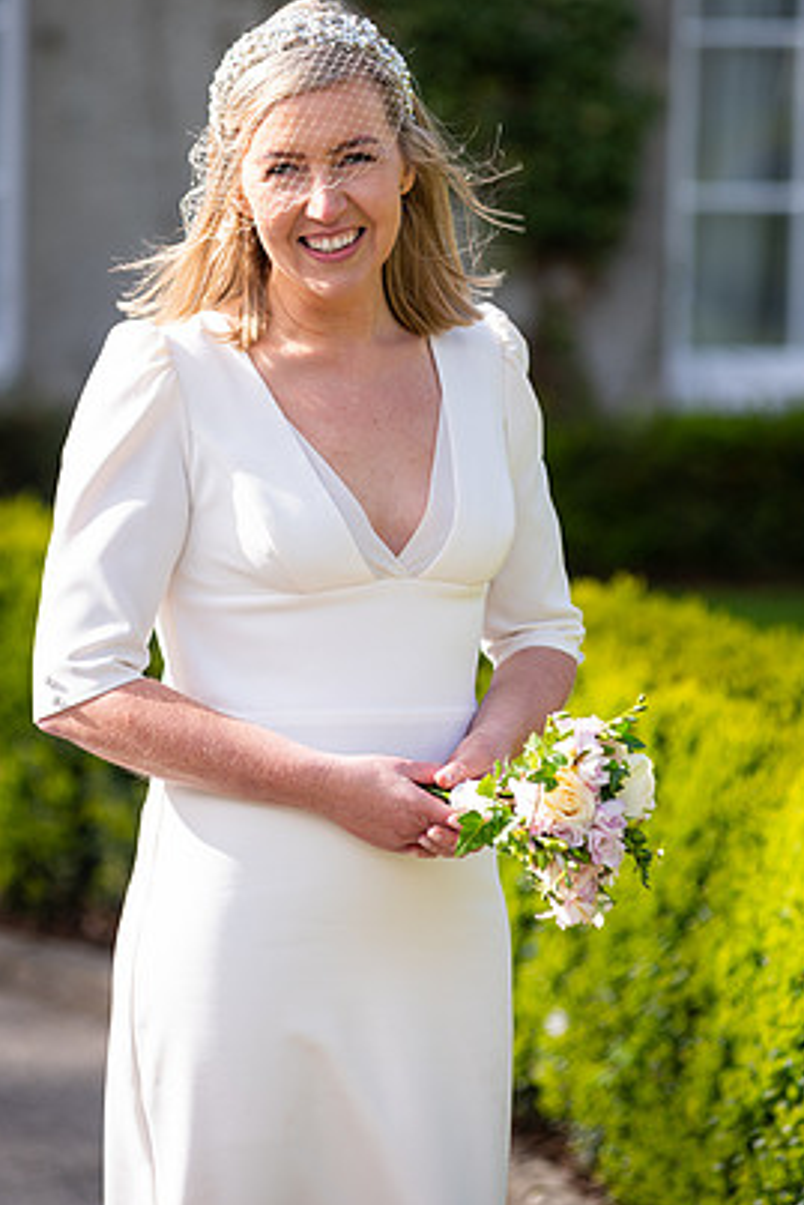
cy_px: 553
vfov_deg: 11.9
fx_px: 5790
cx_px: 365
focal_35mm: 173
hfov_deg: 7.9
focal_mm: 155
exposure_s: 1/500
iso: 125
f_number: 3.5
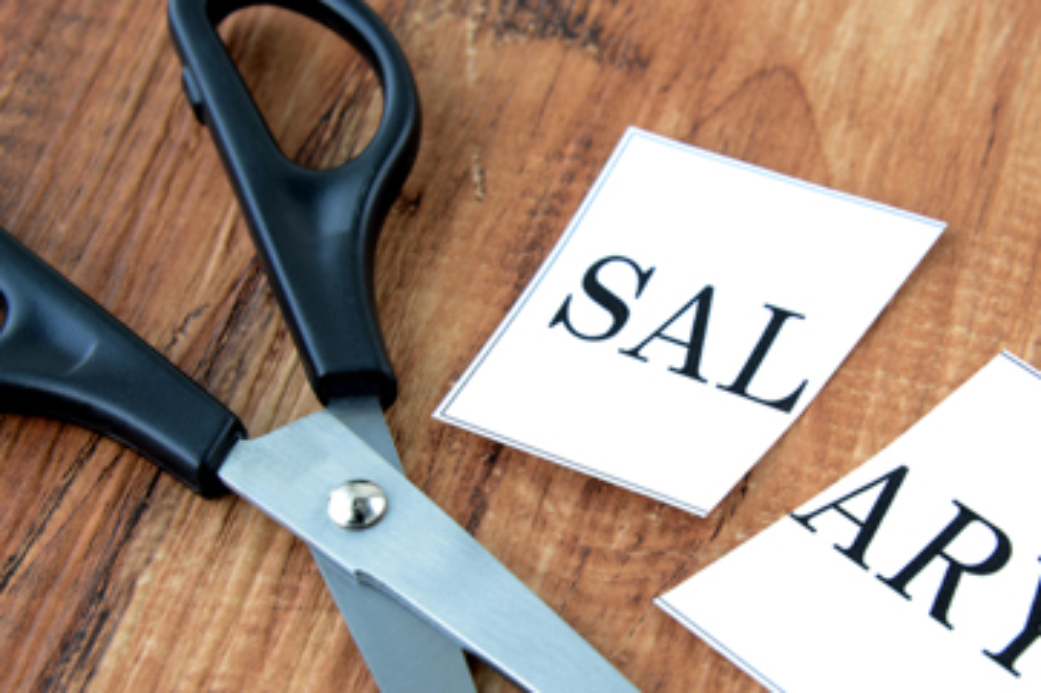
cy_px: 410
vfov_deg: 11.1
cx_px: 636
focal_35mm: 123
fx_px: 3555
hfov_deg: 16.6
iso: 500
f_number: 11
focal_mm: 98
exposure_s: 1/30
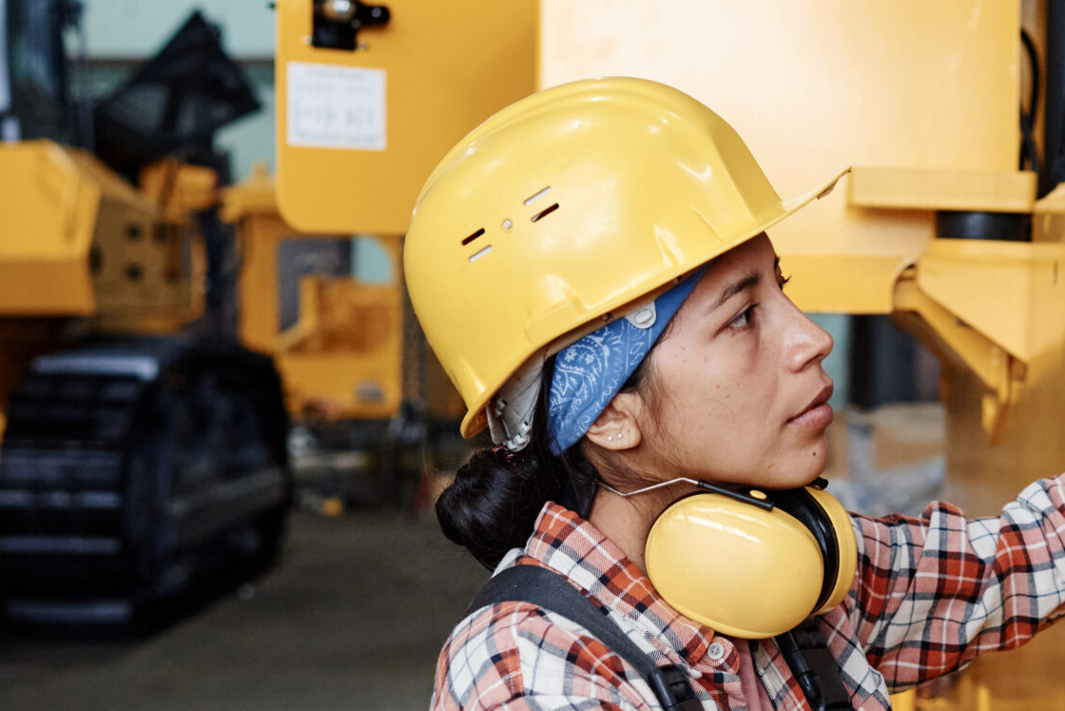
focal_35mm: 80
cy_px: 460
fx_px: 2367
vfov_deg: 17.0
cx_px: 849
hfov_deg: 24.9
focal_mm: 35
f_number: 3.2
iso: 800
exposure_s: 1/250
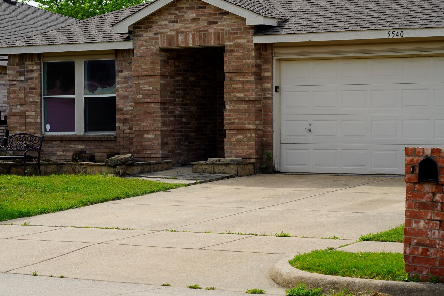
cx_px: 218
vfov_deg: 13.8
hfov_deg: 20.6
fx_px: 1221
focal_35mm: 99
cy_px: 133
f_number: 6.3
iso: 100
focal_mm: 85
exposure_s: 1/160
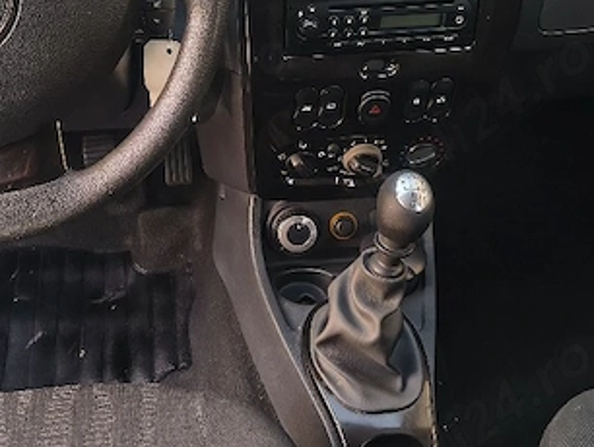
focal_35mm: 47
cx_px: 241
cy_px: 142
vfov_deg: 30.6
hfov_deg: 40.2
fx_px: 807
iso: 1796
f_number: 1.8
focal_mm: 5.56
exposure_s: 1/33.3
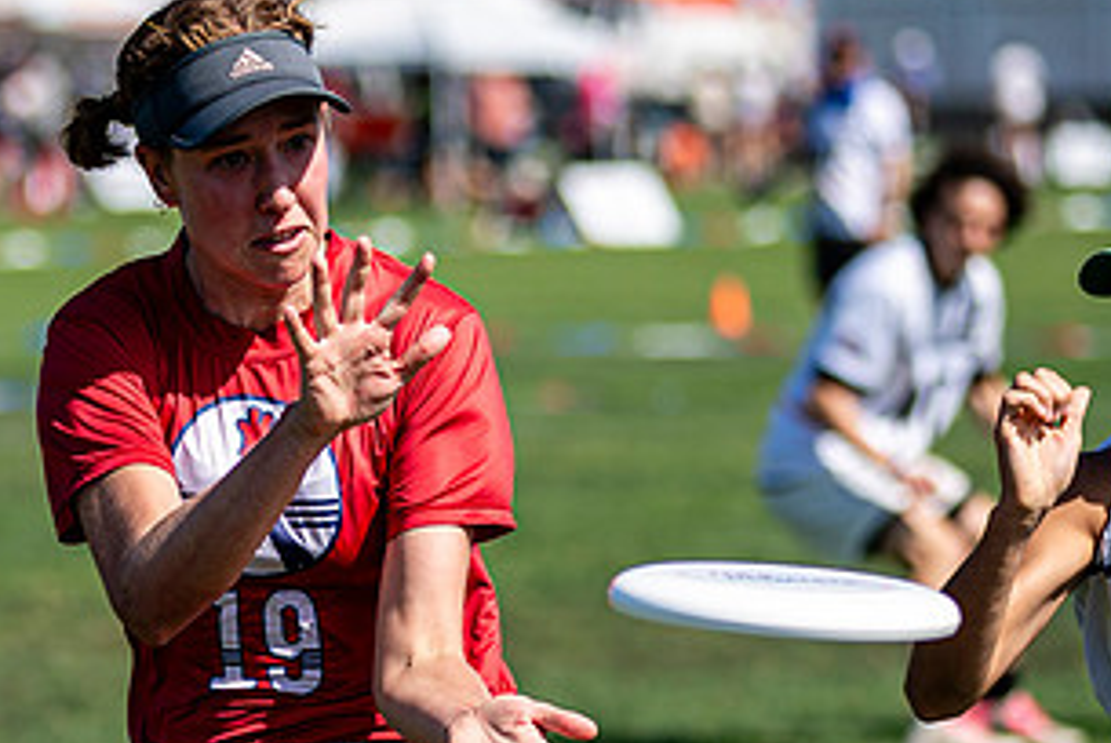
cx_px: 139
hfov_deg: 5.9
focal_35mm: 349
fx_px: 10781
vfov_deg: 3.9
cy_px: 672
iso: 140
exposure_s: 1/2500
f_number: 3.2
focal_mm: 120
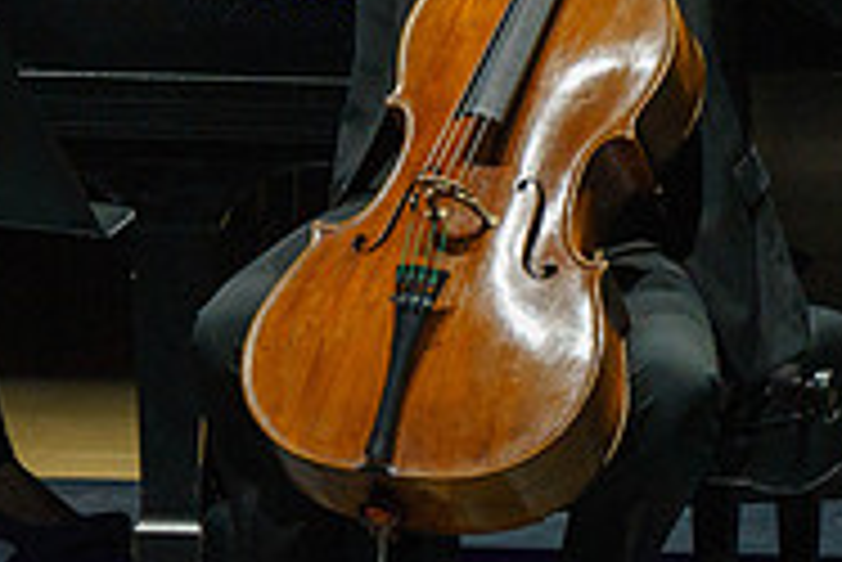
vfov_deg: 1.3
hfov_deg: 1.9
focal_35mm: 1056
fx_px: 24717
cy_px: -42
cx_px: -391
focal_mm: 297
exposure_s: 1/250
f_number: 7.1
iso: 4000
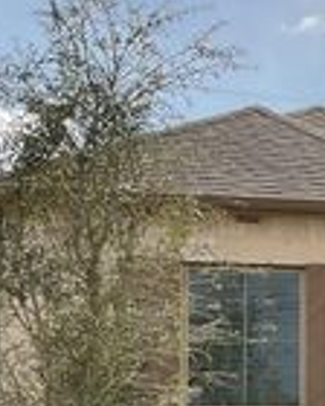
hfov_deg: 13.4
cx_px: 612
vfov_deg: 18.5
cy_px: 399
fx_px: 1214
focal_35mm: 101
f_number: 1.8
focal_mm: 3
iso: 16
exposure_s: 1/2427
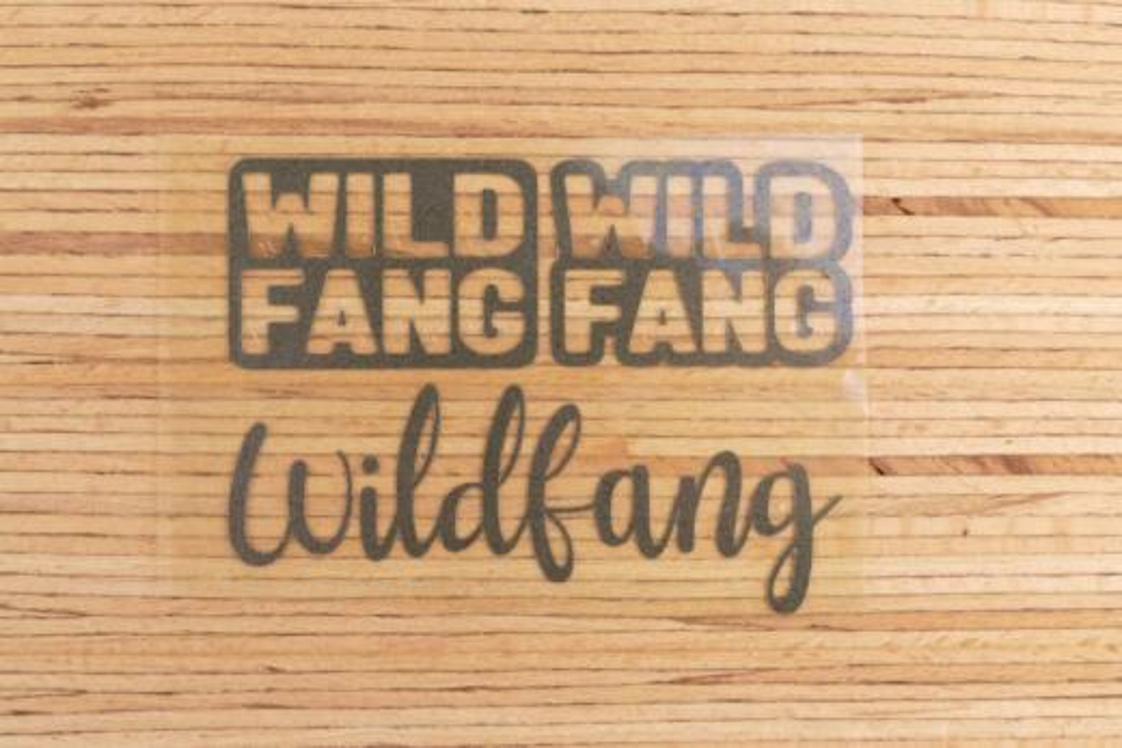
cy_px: 374
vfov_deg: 33.4
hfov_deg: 48.4
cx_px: 561
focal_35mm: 40
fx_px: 1247
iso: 640
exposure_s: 1/80
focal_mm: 14.5
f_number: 6.3
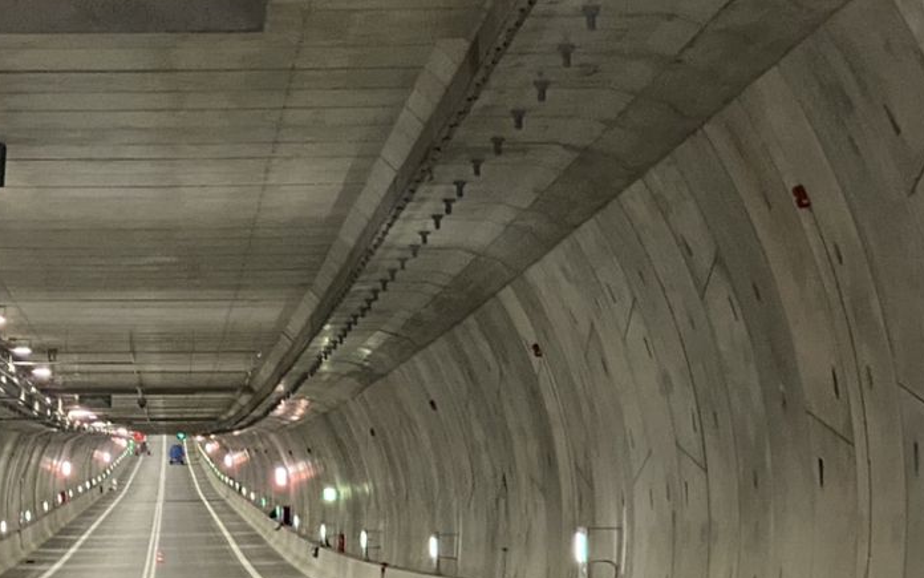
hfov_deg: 13.6
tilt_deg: +4.2
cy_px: 202
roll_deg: +0.0
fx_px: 3828
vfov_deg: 8.6
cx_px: 28
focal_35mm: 152
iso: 400
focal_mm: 6
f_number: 2
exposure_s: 1/33
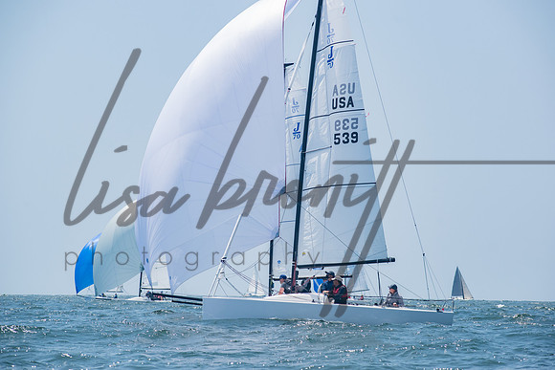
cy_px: 185
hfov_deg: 11.2
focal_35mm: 183
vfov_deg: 7.5
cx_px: 278
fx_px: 2822
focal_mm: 122
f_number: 8
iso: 400
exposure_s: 1/1250
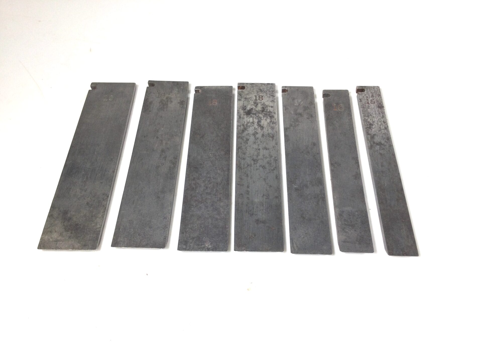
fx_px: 432
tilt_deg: -54.4
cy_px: 181
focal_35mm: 31
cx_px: 241
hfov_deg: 58.4
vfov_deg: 45.4
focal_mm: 3.3
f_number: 2.4
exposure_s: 1/124
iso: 25
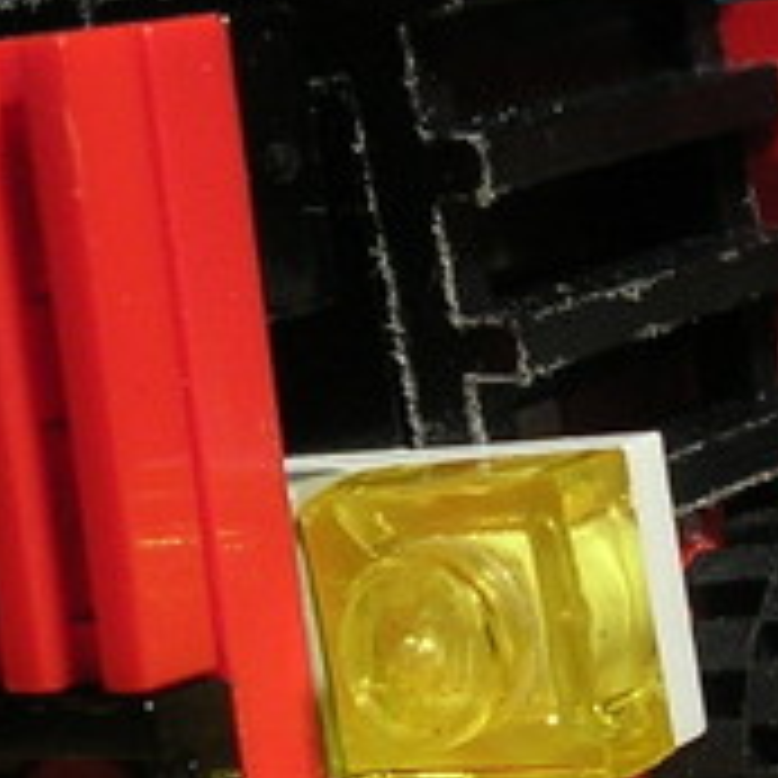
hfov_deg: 11.1
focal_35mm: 156
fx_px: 3967
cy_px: 331
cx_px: 774
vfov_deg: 11.2
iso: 50
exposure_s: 1/44.5
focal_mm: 5.7
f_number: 2.9
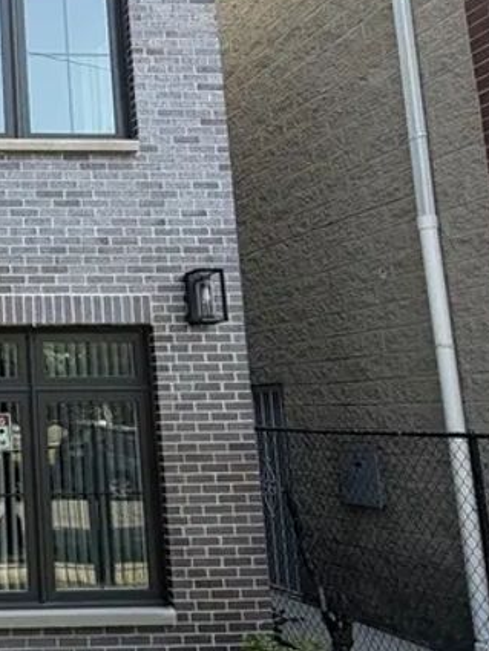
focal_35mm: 45
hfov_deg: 26.4
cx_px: -178
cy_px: 289
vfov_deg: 42.0
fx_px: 847
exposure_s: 1/372
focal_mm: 2.22
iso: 50
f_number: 2.2
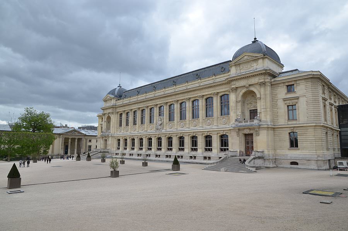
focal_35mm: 24
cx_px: 174
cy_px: 116
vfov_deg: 52.9
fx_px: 232
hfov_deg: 73.9
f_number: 8
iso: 100
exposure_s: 1/250
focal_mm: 16
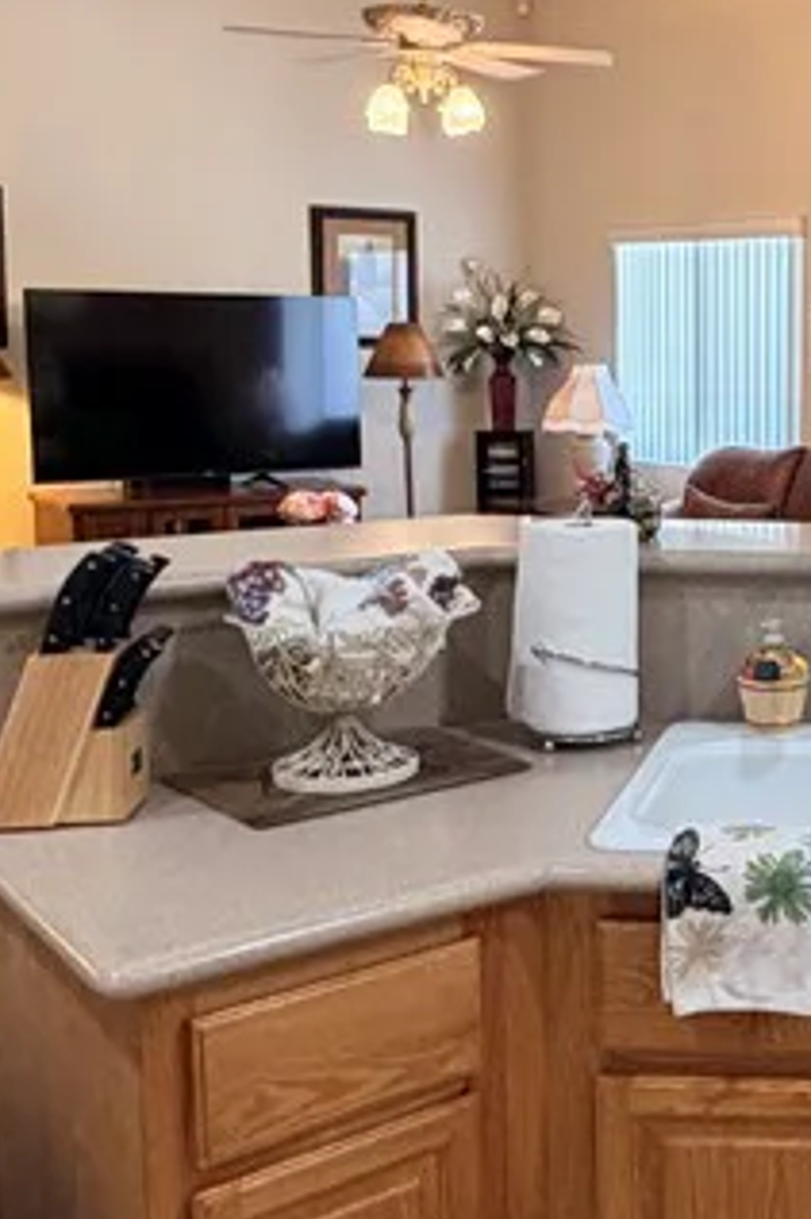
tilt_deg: -7.0
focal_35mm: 47
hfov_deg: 26.0
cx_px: 930
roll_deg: -0.3
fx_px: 1590
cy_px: 511
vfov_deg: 41.8
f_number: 2.2
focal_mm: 2.22
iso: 320
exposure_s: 1/60
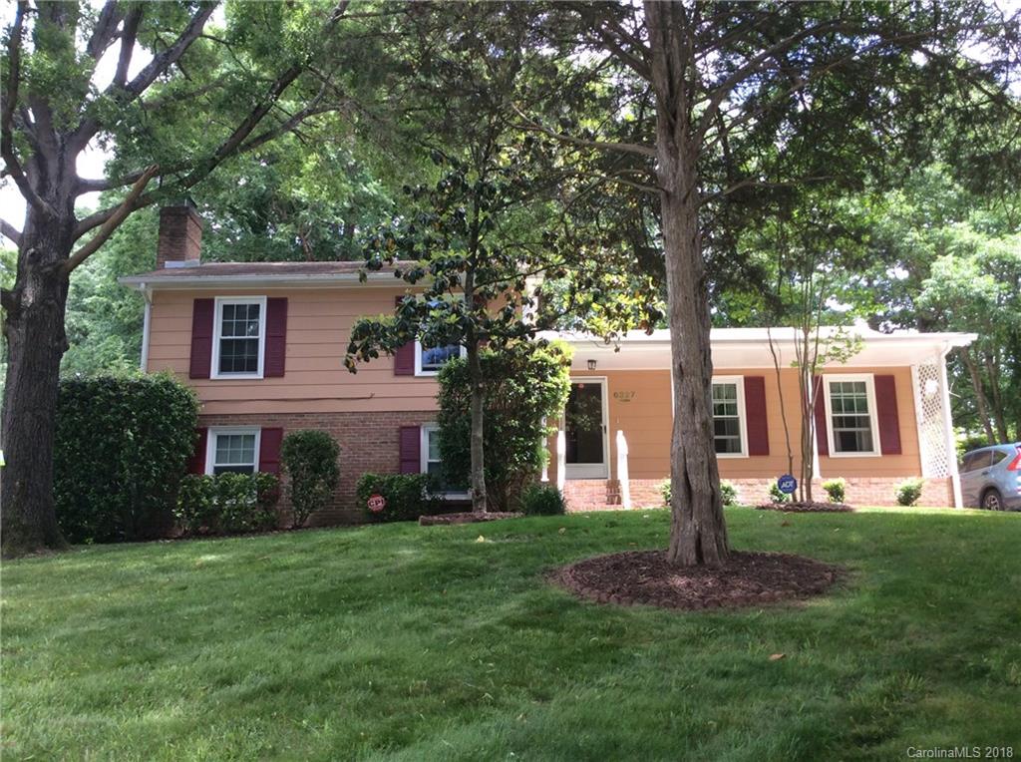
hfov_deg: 56.9
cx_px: 510
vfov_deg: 44.0
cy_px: 381
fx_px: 942
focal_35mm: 32
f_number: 2.4
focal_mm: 3.3
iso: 32
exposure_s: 1/130
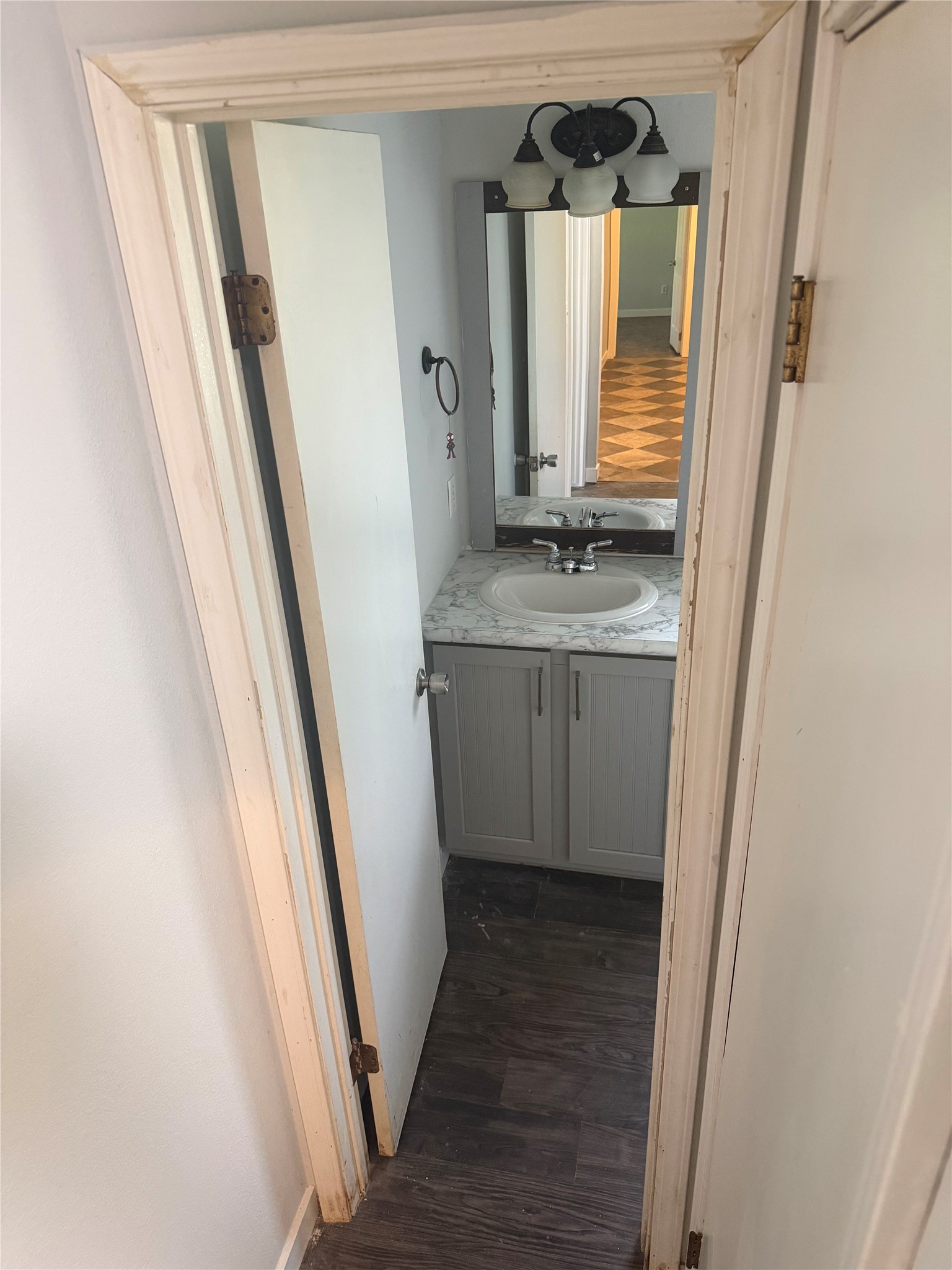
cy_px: 635
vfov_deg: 71.6
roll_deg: +2.2
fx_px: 880
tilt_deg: -27.9
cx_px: 476
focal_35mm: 24
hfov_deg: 56.8
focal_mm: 6.76
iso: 400
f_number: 1.78
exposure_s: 1/60
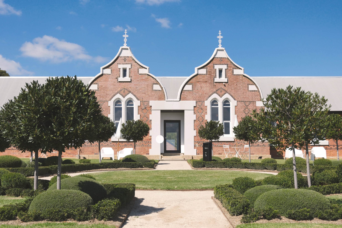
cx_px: 171
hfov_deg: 41.1
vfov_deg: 28.1
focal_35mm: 48
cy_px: 114
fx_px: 456
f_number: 4.5
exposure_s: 1/2200
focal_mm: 32.3
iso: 160
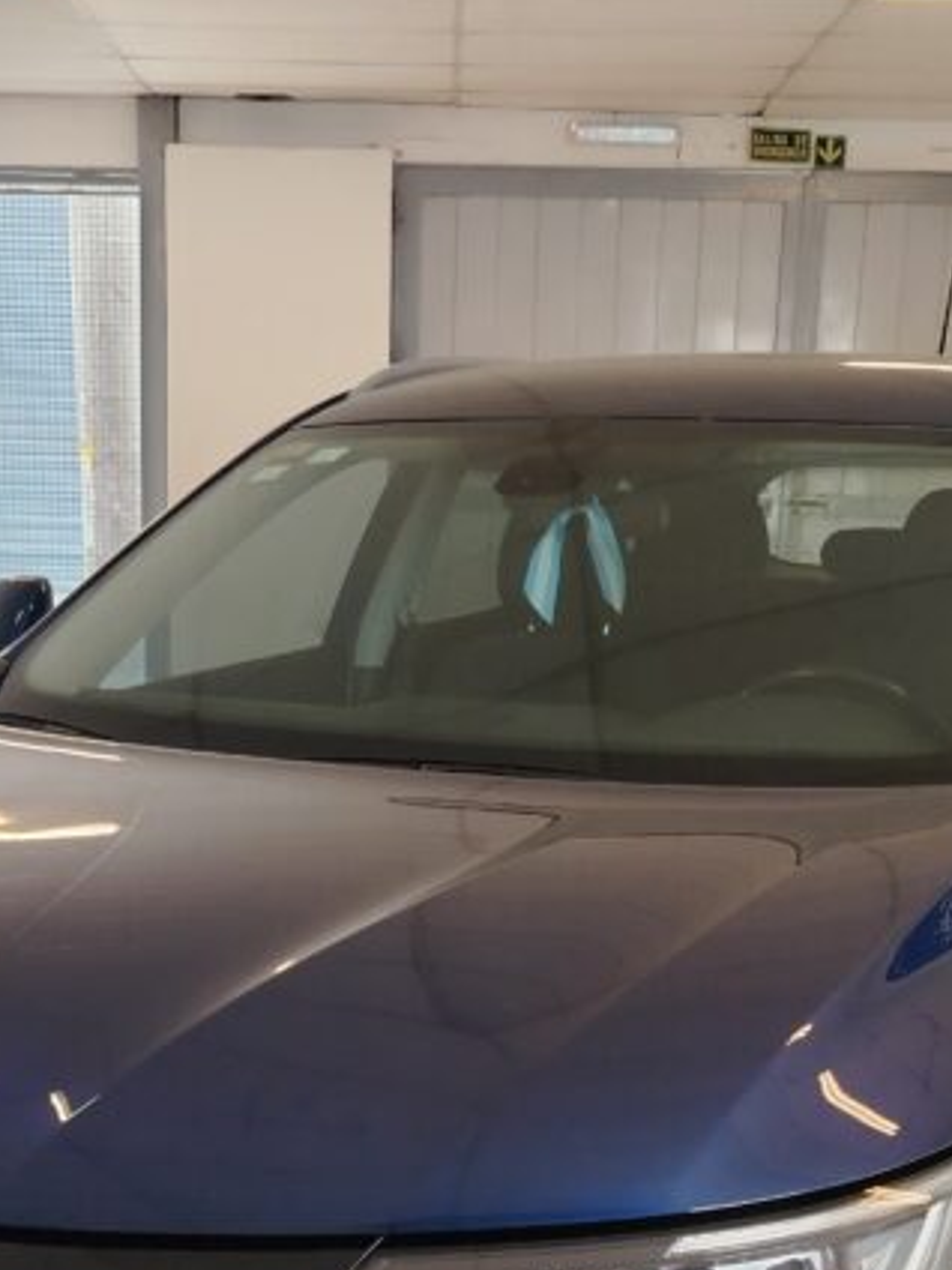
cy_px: 1069
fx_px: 2127
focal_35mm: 58
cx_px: 359
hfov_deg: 25.2
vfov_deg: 32.1
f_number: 1.75
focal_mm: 5.25
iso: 434
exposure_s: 1/50
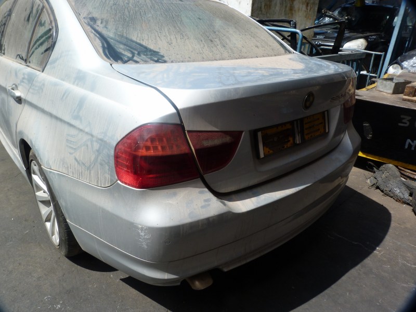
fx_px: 300
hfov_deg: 69.4
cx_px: 208
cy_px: 156
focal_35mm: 25
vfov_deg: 54.9
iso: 80
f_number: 5.6
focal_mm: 4.5
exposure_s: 1/200
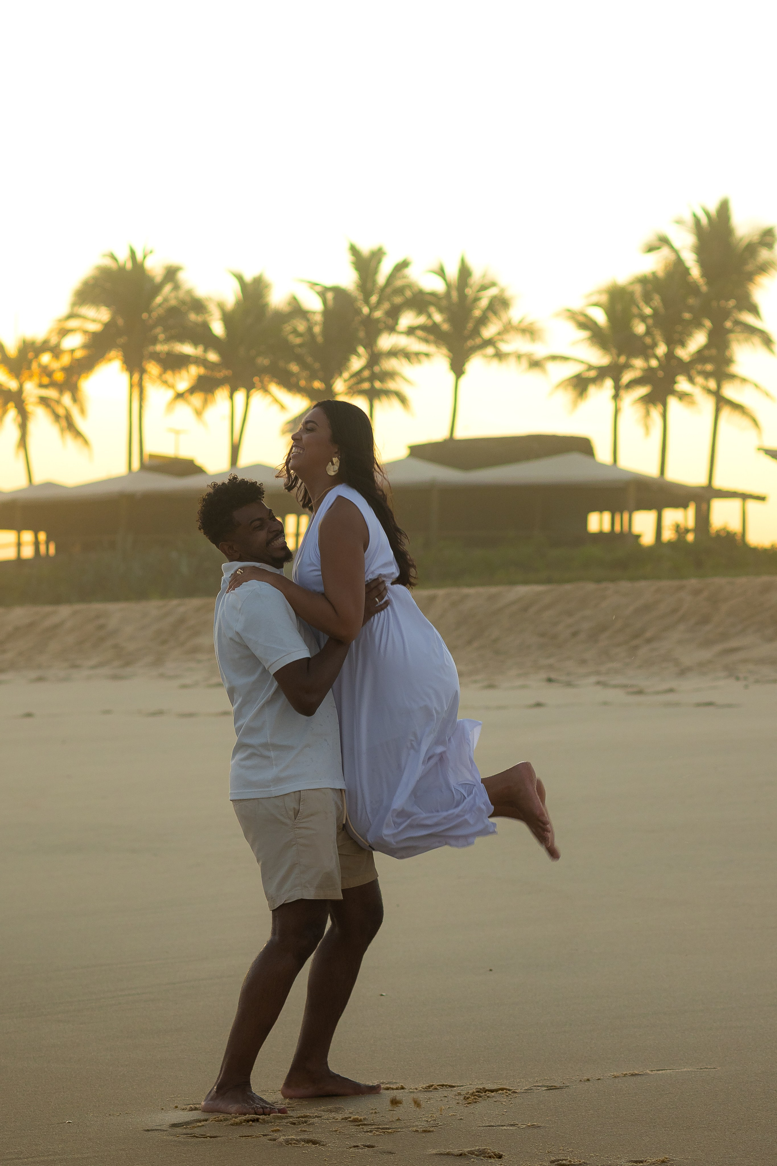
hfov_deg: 10.8
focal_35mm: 128
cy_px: 583
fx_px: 4127
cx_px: 388
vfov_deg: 16.1
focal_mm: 85
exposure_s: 1/160
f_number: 4.5
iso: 250
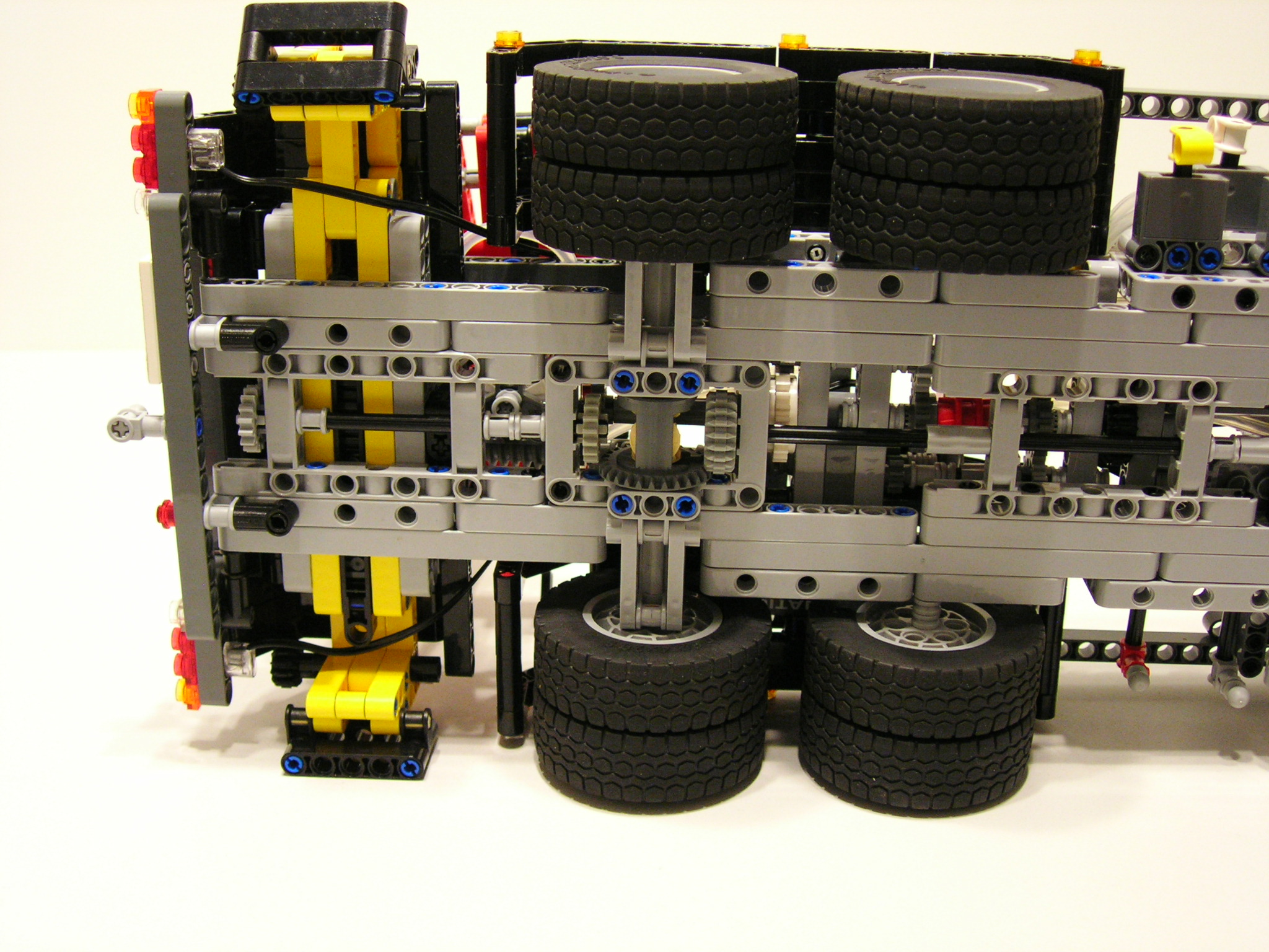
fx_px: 1503
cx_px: 634
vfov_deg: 35.1
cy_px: 476
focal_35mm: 41
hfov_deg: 45.8
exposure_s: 1/3.8
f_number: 2.9
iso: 156
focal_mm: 8.5
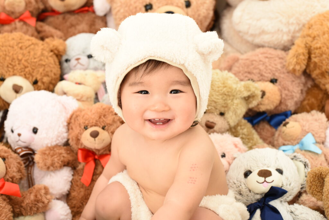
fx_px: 457
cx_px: 164
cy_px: 110
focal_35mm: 50
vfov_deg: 27.0
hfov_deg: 39.6
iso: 1000
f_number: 6.3
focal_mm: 50
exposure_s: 1/160
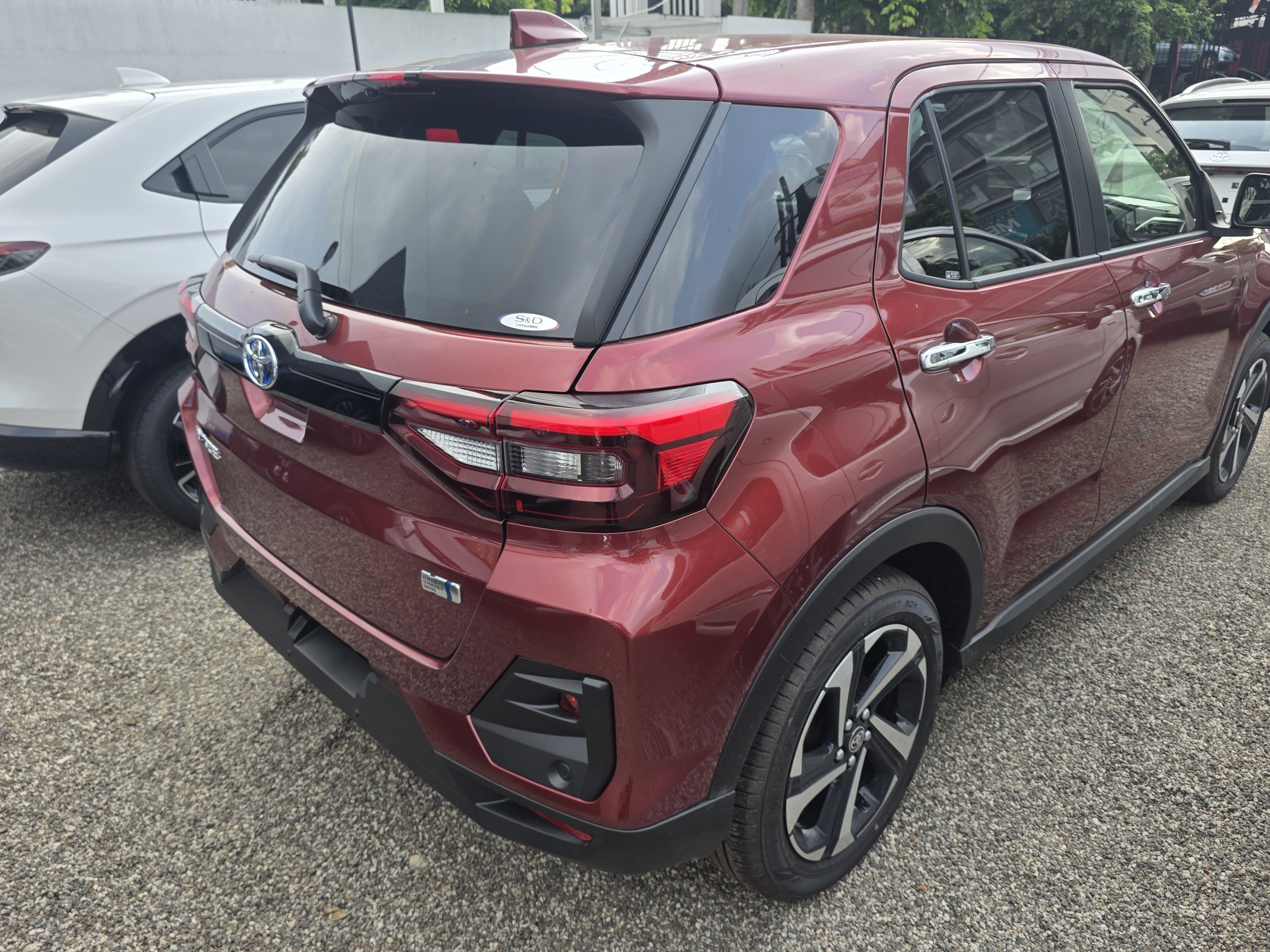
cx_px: 662
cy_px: 459
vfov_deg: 56.8
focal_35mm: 24
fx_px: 881
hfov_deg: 71.6
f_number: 1.7
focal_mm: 6.3
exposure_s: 1/359
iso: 32
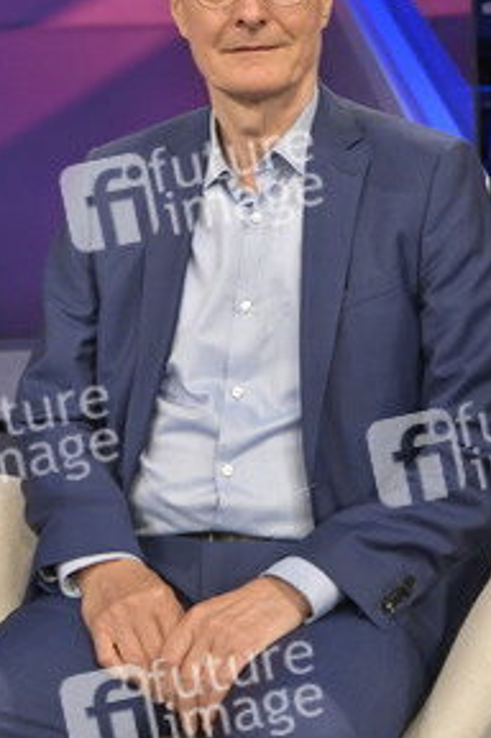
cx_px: 266
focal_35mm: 72
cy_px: 319
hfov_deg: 18.9
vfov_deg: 28.1
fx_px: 1476
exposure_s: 1/200
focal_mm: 52
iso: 2500
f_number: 6.3
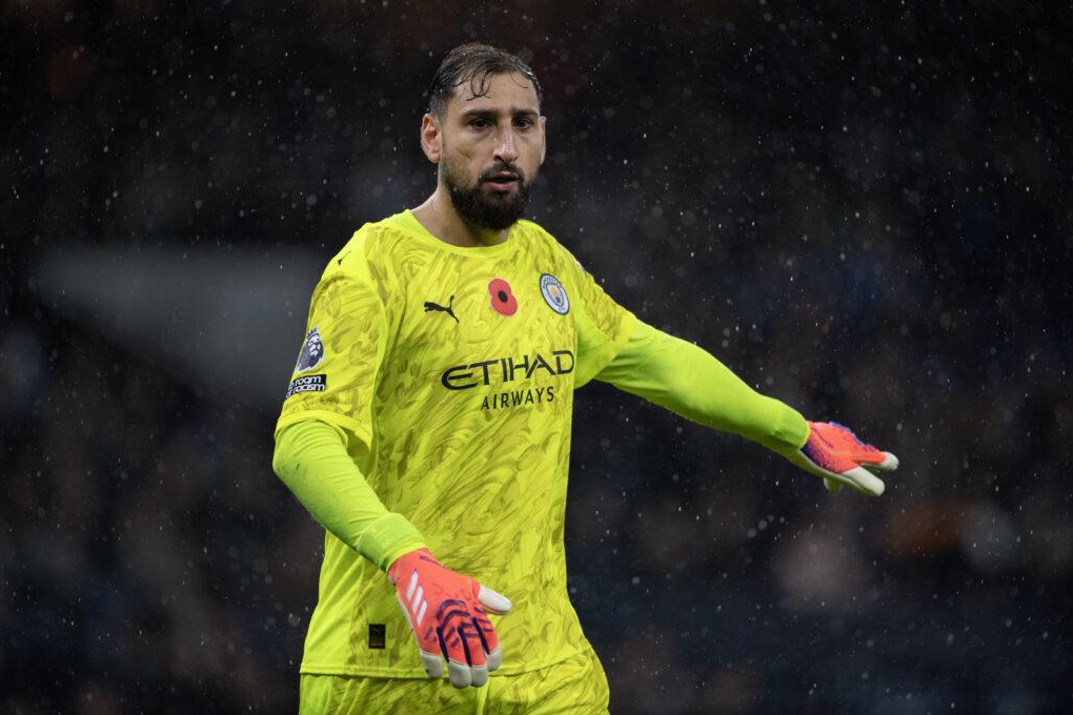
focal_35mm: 502
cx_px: 536
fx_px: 14961
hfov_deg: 4.1
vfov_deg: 2.7
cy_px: 358
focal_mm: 500
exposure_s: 1/1600
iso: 3200
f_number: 4
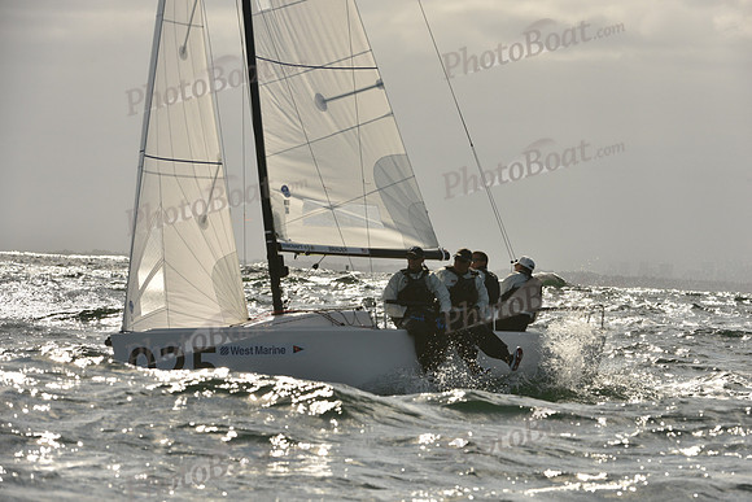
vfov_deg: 6.2
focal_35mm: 220
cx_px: 376
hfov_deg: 9.4
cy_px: 251
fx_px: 4596
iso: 320
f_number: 9
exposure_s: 1/1600
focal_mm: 220
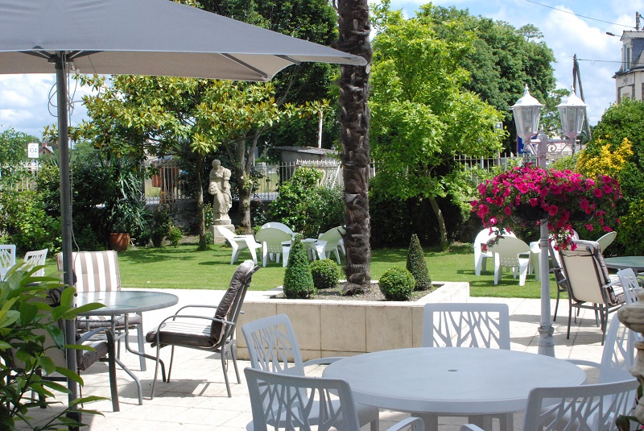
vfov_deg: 26.5
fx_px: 913
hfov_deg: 38.8
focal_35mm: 51
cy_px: 216
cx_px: 322
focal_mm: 34
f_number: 14
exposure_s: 1/800
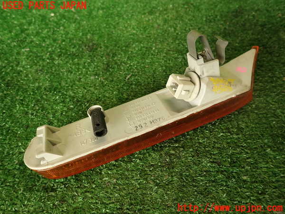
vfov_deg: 54.9
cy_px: 107
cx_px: 142
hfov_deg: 69.4
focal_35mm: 25
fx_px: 206
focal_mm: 4.5
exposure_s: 1/60
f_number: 2
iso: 160
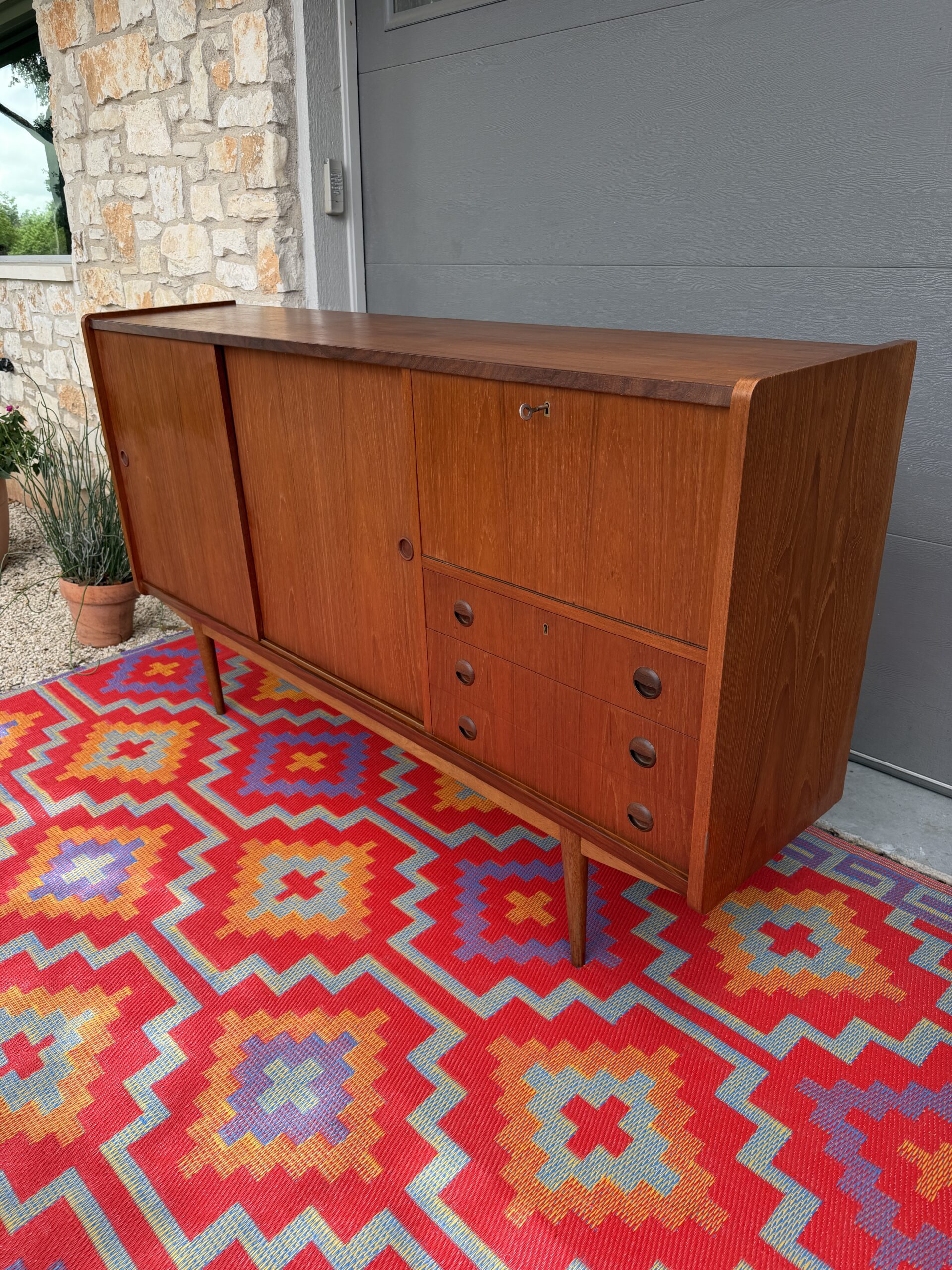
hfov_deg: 56.8
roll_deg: -0.8
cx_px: 476
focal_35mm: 24
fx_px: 880
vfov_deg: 71.6
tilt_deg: -21.3
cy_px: 635
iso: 80
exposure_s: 1/622
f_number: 1.78
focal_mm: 6.76
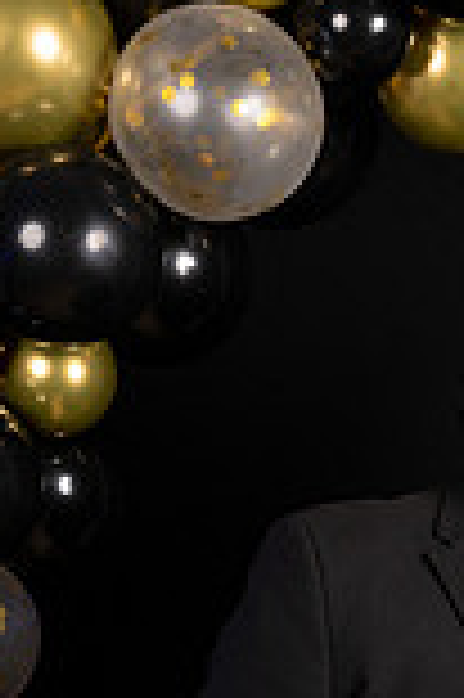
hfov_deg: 9.3
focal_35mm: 145
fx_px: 2809
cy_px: 739
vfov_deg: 13.9
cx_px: 563
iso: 320
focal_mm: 50
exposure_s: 1/250
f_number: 4.5
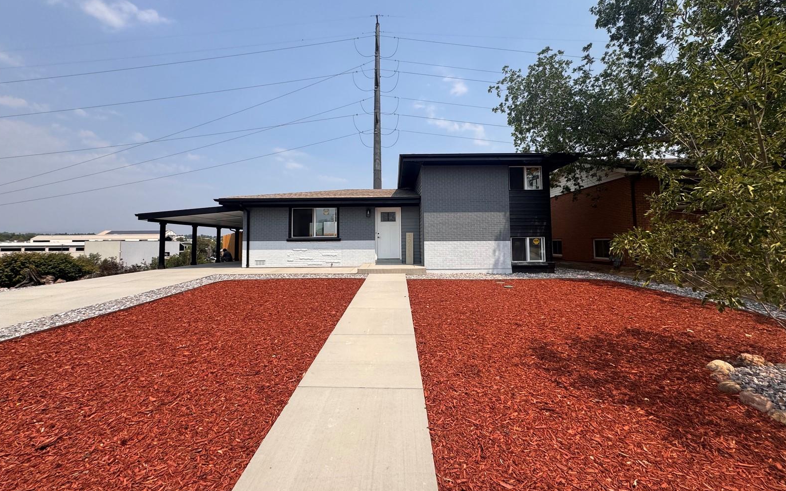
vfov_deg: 74.6
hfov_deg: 101.5
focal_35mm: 15
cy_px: 221
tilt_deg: +3.7
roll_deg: +0.4
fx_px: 321
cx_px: 390
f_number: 2.2
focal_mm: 2.22
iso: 50
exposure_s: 1/2415
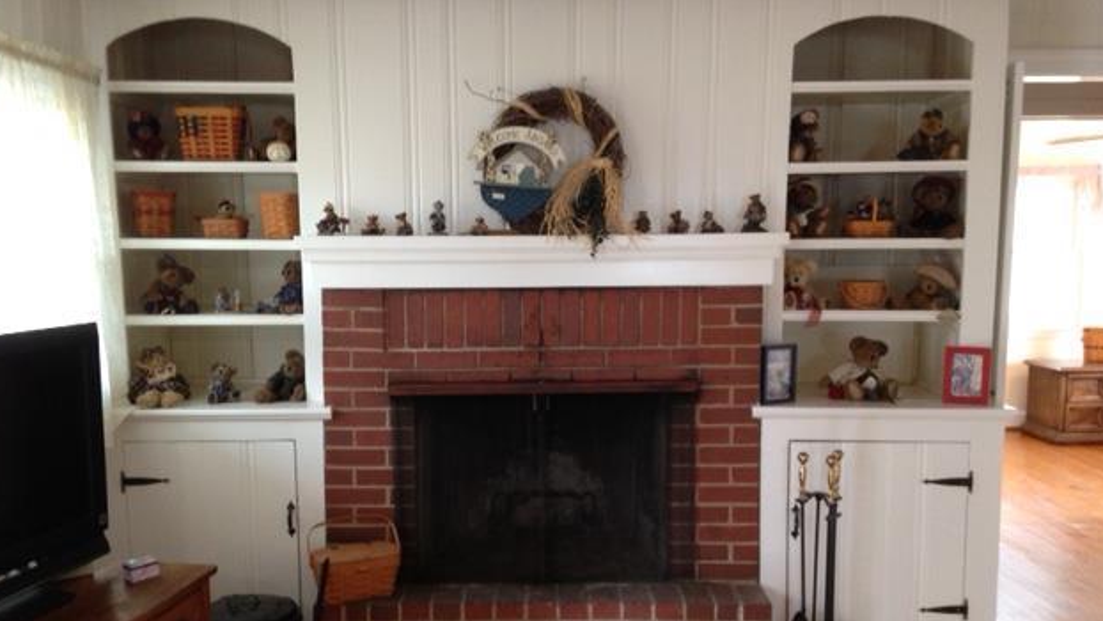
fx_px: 1082
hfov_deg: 54.0
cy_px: 367
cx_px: 544
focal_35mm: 37
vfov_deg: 31.9
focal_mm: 4.12
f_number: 2.4
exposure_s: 1/20
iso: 160
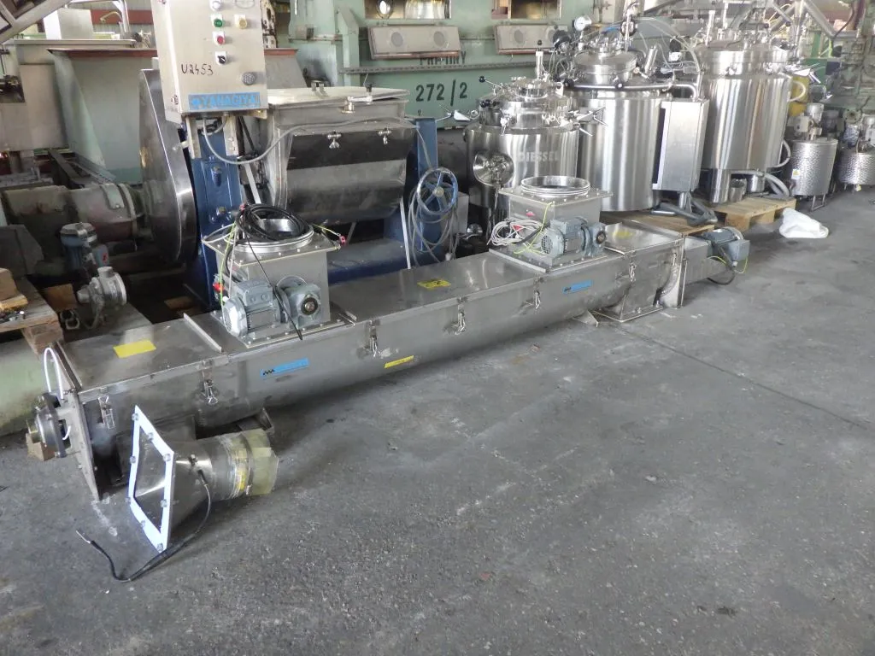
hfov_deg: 63.4
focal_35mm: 28
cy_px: 328
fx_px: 708
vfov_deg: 49.7
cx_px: 438
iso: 800
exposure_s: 1/40
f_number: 3.5
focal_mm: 5
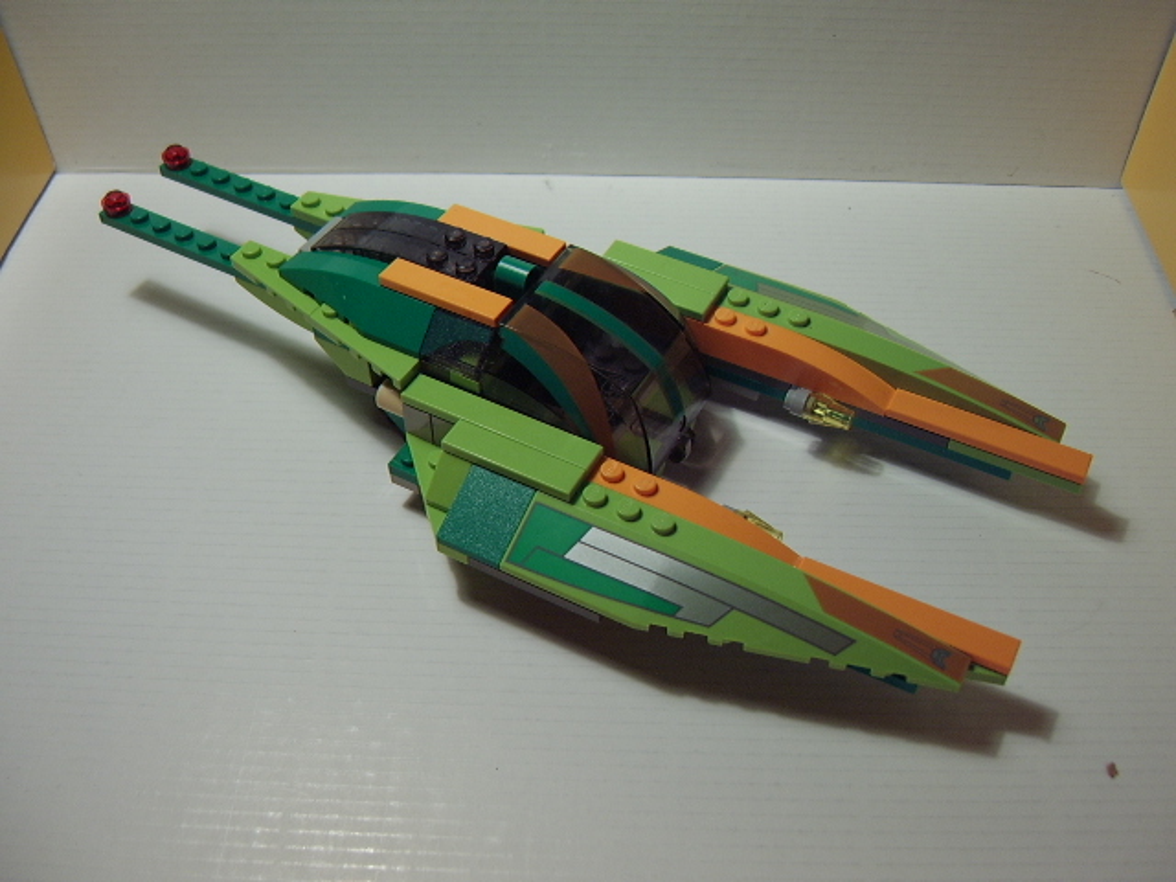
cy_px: 441
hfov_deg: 58.4
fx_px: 1053
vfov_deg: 45.4
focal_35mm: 31
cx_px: 588
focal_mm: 8.13
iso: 100
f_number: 2.7
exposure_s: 1/38
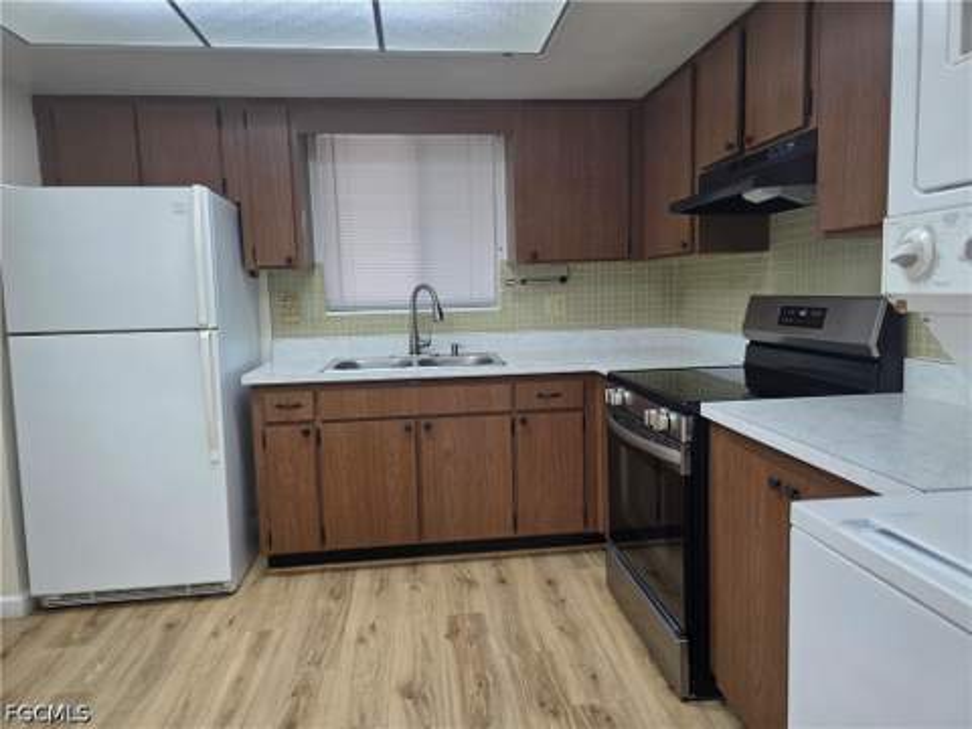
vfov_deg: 58.9
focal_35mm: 23
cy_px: 364
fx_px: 646
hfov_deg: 73.9
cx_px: 486
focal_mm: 6.3
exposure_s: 1/120
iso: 200
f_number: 1.7
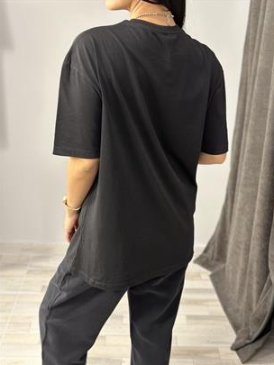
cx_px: 138
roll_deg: -2.6
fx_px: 517
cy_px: 183
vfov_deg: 38.9
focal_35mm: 49
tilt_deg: -21.4
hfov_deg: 29.7
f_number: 1.78
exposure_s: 1/50
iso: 160
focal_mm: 6.86
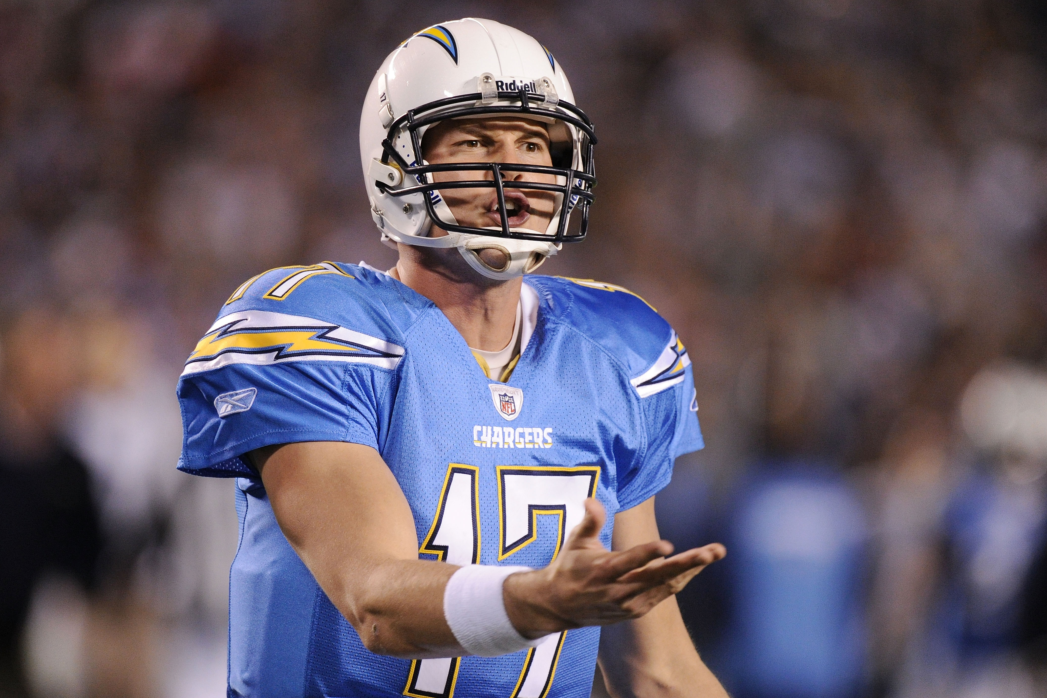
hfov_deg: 4.1
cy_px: 350
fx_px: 14598
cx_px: 524
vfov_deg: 2.7
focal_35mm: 502
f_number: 4
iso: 4000
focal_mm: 500
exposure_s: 1/1000
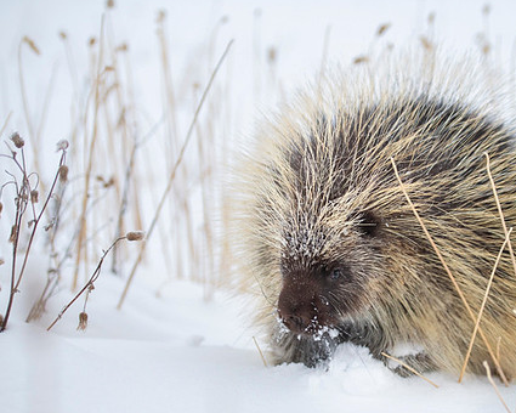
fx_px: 1542
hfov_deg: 19.0
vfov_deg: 15.2
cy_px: 260
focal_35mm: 101
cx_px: 269
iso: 1250
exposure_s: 1/80
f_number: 2.8
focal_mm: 70
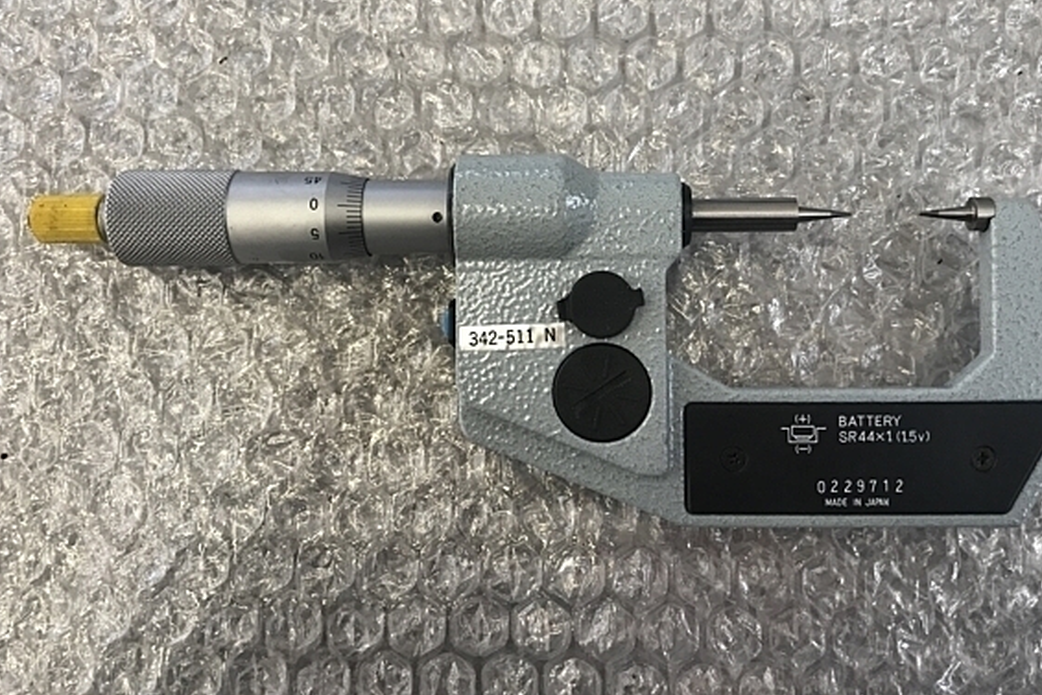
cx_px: 562
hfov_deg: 57.1
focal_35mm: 33
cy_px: 313
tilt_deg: -82.0
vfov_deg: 40.0
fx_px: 955
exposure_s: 1/40
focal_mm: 3.99
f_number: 1.8
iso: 25
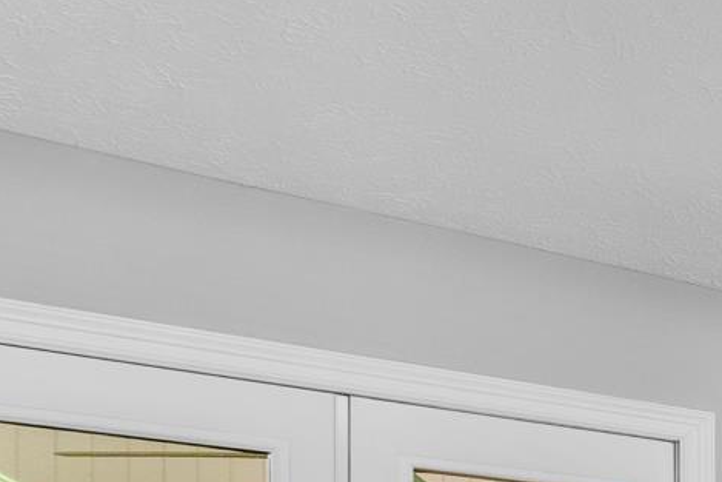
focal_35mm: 80
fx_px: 1605
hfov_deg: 16.2
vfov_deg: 15.6
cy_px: 745
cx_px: 1601
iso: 320
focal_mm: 10
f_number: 7.1
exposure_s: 1/2.5
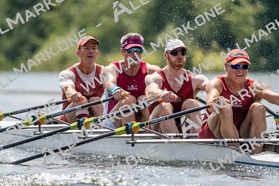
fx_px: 3845
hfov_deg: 4.2
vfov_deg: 2.8
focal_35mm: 496
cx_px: 140
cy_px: 93
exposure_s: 1/1600
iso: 250
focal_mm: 496
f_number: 6.3
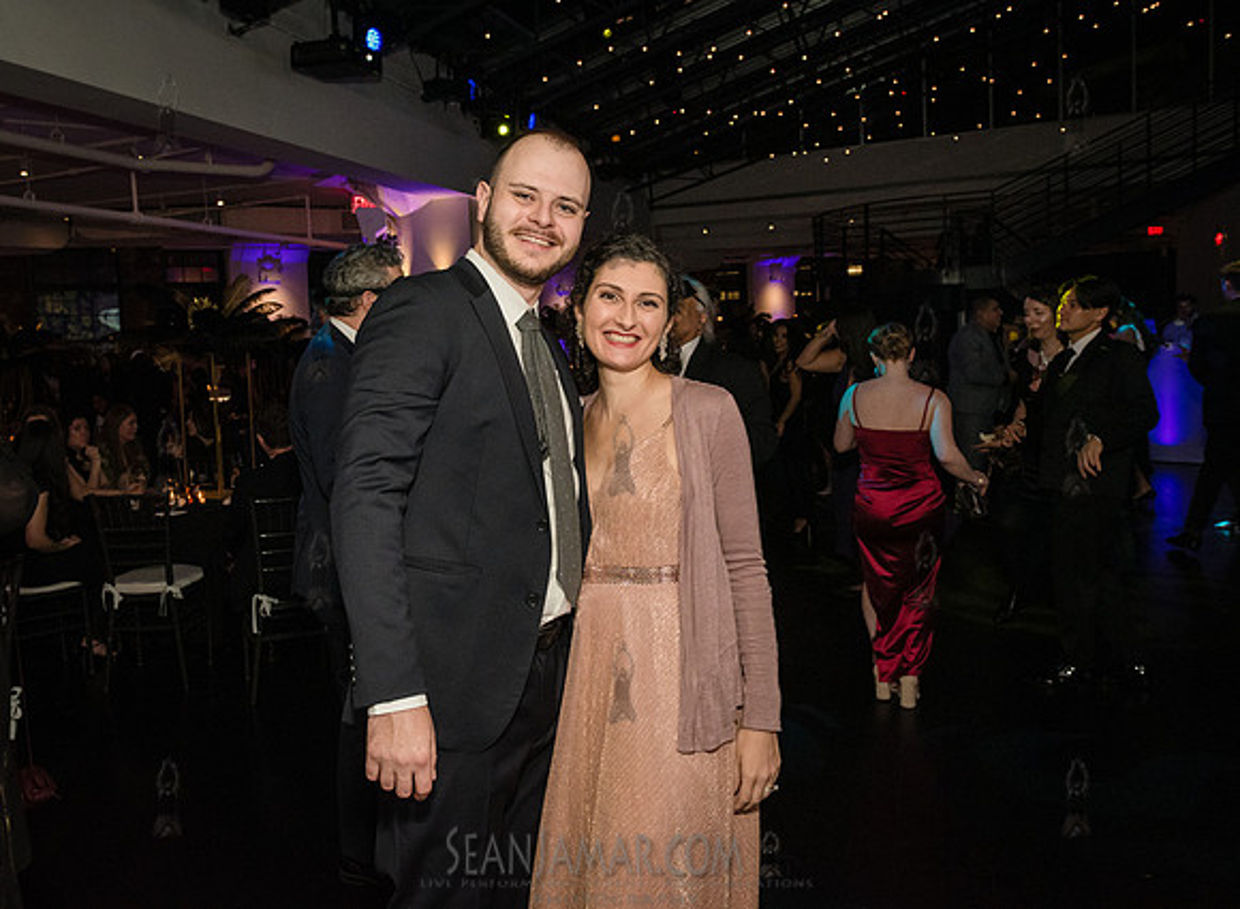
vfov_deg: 49.8
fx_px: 978
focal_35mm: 28
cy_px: 420
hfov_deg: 64.3
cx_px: 507
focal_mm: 24
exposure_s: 1/200
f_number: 5
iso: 5000
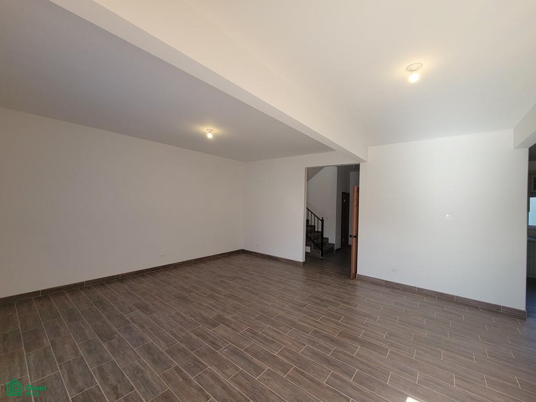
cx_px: 268
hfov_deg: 106.2
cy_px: 201
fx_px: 201
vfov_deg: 89.9
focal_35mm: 13
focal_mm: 2.2
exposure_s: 1/120
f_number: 2.2
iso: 80
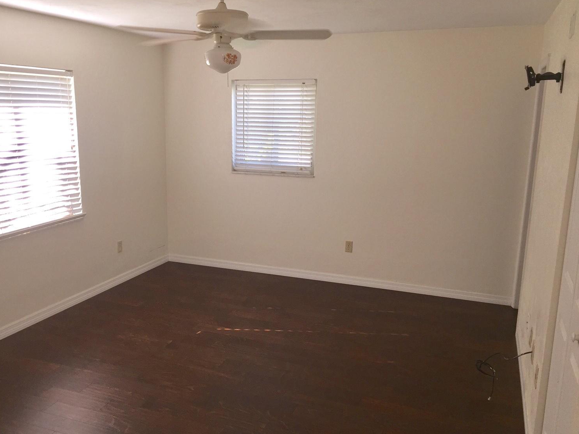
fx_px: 535
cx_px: 262
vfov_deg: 44.1
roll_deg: -2.1
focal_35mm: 32
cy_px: 229
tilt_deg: -11.9
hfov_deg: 56.7
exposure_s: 1/30
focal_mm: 4.15
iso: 40
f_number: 2.2
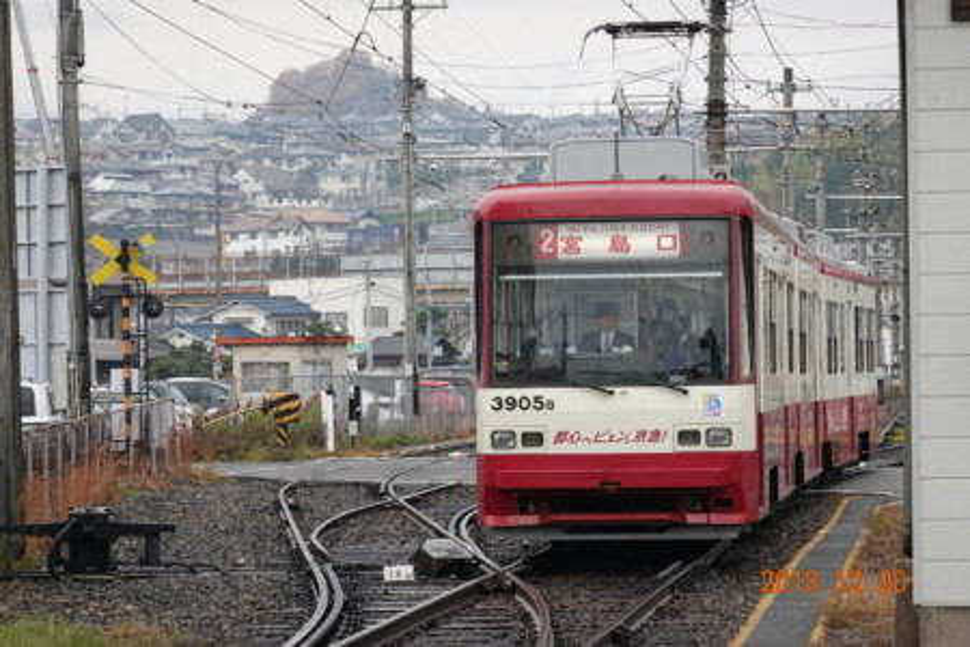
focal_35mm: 132
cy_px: 324
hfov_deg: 15.5
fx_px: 3556
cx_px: 485
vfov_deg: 10.4
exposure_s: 1/160
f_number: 4.5
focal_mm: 47.86
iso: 160
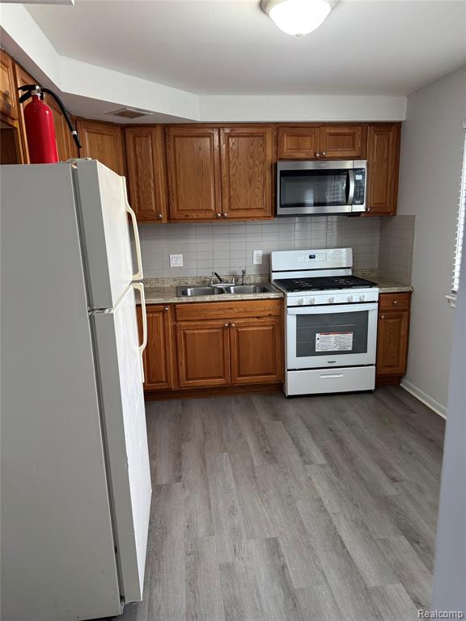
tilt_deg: -10.7
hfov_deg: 56.8
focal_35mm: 24
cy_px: 310
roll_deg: +1.8
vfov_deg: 71.6
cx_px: 233
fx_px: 431
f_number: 1.78
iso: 200
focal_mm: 6.76
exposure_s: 1/60
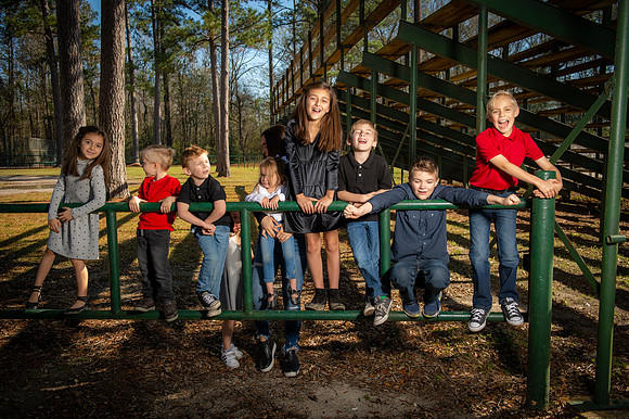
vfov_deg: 38.8
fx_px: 594
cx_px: 314
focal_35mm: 34
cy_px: 210
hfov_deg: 55.8
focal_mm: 34
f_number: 5
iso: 80
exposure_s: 1/250
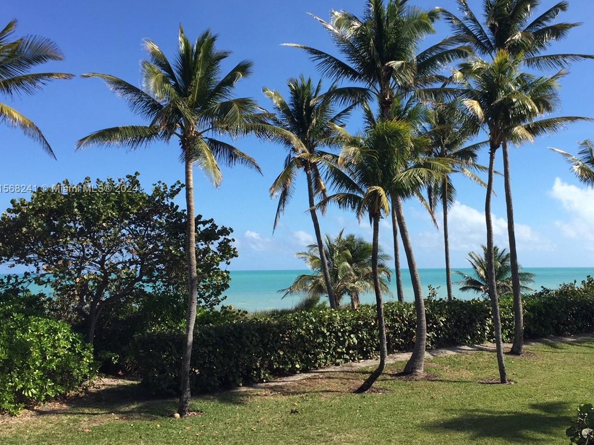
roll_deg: +1.4
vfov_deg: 37.6
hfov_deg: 48.5
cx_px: 372
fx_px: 652
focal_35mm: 38
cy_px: 189
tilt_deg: +6.2
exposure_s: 1/1883
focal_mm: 4.15
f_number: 2.2
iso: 32
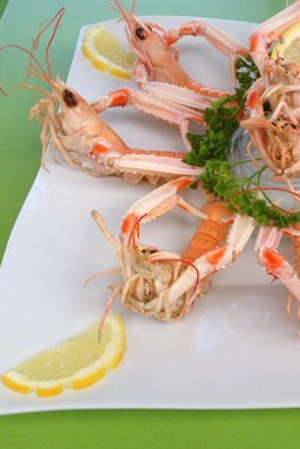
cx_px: 300
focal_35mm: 55
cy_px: 203
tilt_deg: -45.5
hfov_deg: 23.6
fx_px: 687
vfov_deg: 36.2
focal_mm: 4.28
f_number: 2.4
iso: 50
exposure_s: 1/308
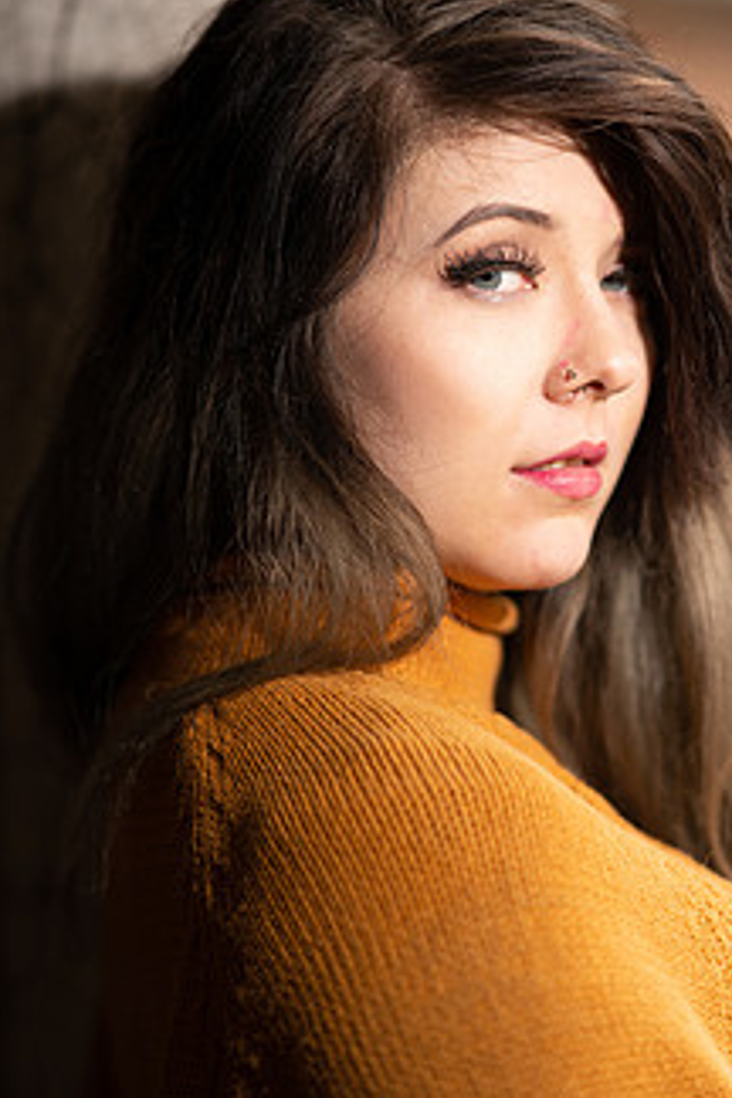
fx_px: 4453
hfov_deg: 9.4
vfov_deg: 14.1
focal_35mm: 146
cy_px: 603
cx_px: 491
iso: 100
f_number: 1.8
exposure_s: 1/1250
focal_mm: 105
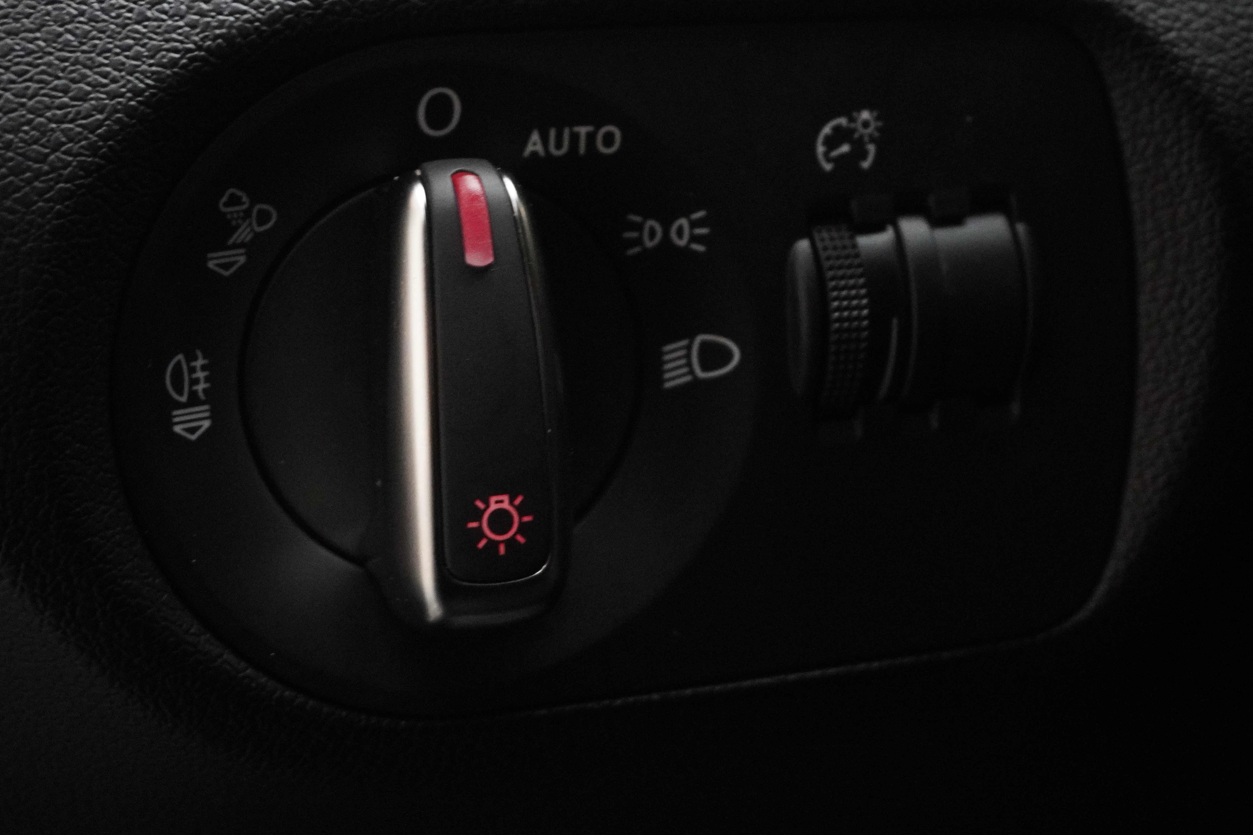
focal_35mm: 68
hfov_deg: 29.8
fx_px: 2352
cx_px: 562
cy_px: 406
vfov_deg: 20.1
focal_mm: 39
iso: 6400
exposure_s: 1/80
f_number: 6.3
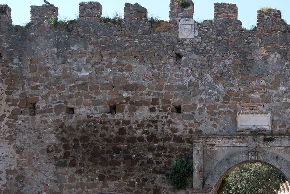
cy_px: 138
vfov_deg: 18.8
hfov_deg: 26.2
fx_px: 580
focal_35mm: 72
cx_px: 309
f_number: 4.5
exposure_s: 1/750
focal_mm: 22.3
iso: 400
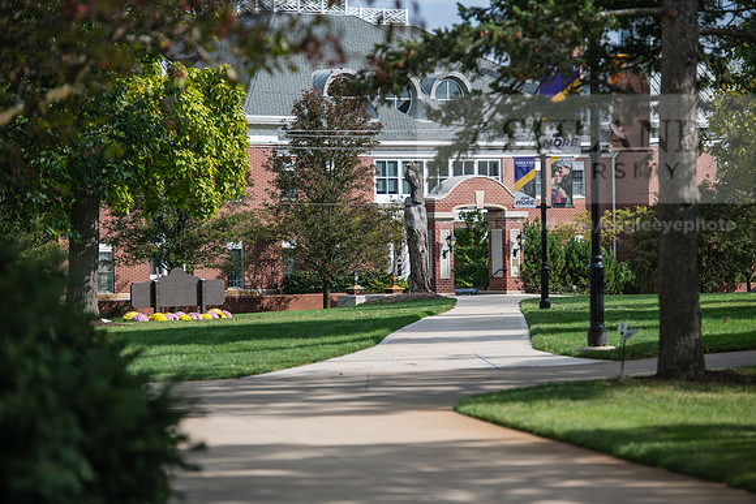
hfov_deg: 13.7
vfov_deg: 9.2
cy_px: 252
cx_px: 378
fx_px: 3151
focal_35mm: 150
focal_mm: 150
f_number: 3.5
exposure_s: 1/640
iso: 64
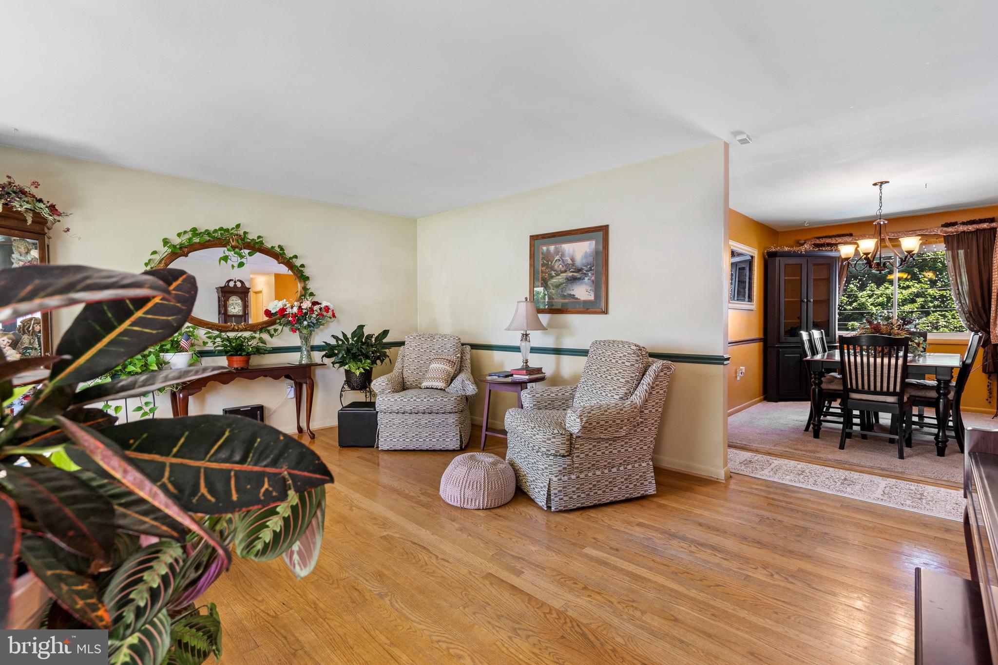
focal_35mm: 16
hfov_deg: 96.7
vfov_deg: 73.7
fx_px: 443
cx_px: 499
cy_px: 332
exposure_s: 1/200
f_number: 8
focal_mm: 16
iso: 640
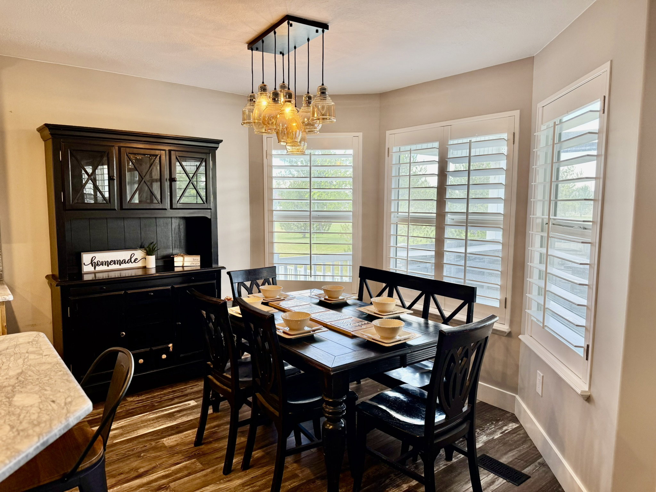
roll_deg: +0.2
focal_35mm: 24
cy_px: 246
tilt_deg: -6.0
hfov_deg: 71.6
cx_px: 328
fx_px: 455
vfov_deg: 56.8
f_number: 1.78
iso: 80
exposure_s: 1/144
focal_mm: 6.76
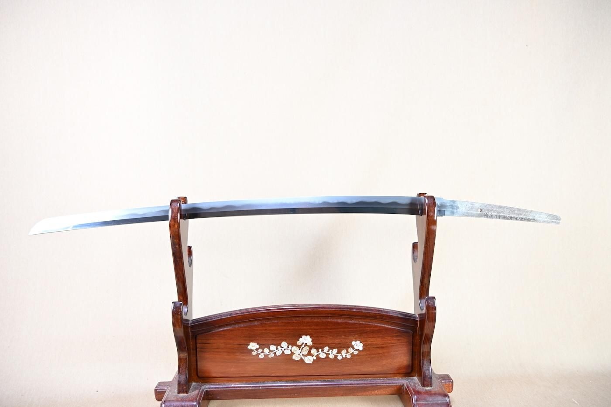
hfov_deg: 63.2
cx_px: 306
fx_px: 496
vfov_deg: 44.6
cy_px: 204
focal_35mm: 29
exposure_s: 1/3
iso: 100
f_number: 3.5
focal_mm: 19.5
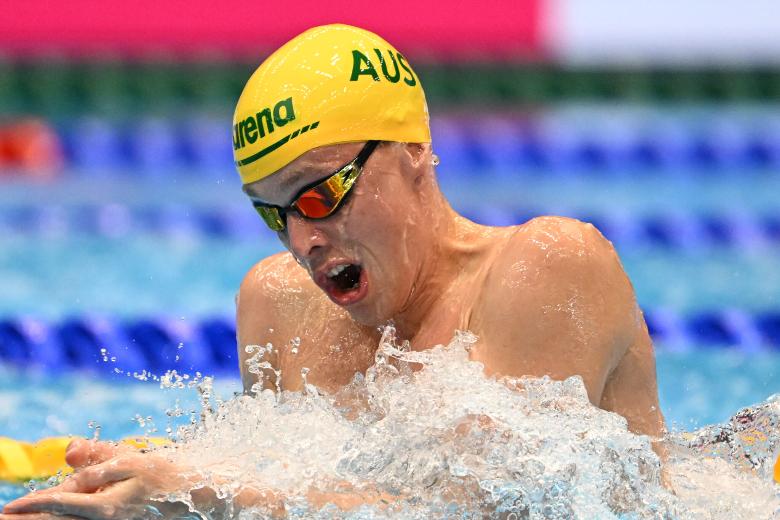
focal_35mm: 560
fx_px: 12131
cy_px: 260
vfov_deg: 2.5
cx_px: 390
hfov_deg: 3.7
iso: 6400
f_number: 4
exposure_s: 1/1600
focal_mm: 560
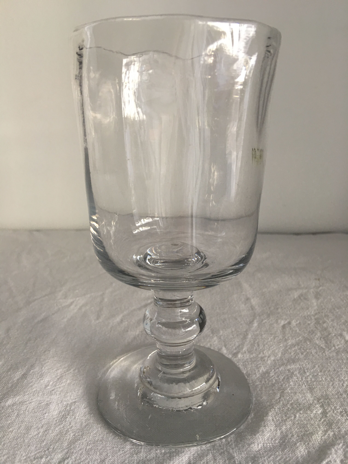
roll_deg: +0.2
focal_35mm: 29
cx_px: 174
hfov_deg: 48.2
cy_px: 232
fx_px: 389
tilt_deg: -14.8
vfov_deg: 61.7
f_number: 2.2
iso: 32
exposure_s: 1/17
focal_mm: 4.15
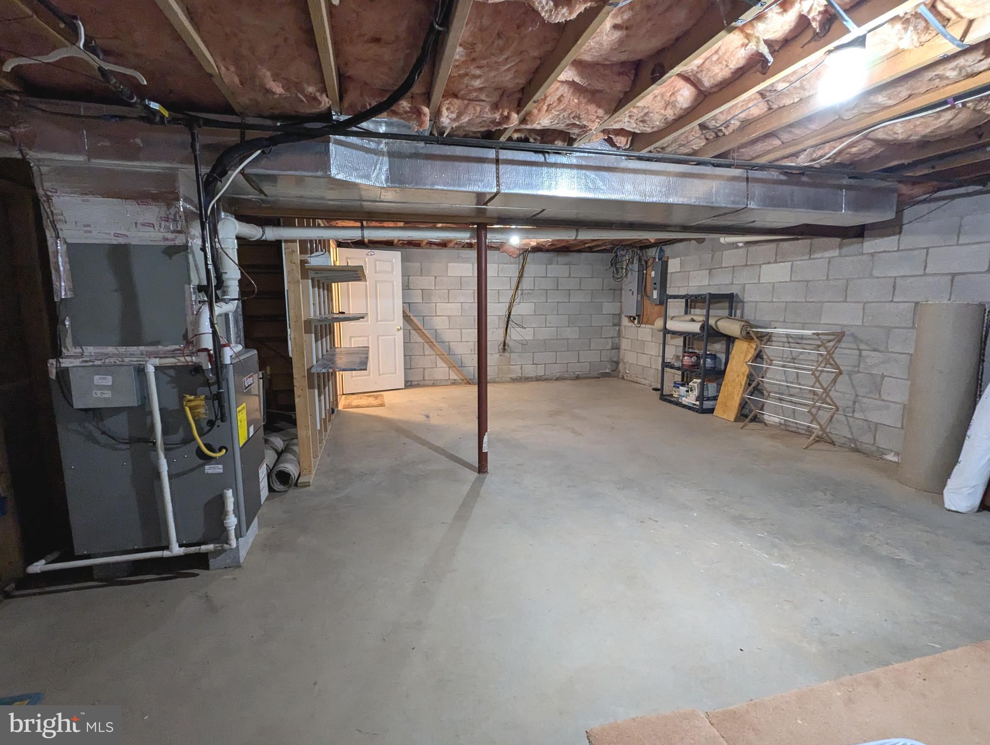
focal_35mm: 16
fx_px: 458
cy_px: 372
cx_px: 495
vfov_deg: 78.2
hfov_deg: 94.4
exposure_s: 1/24
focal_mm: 2.35
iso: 445
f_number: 2.2
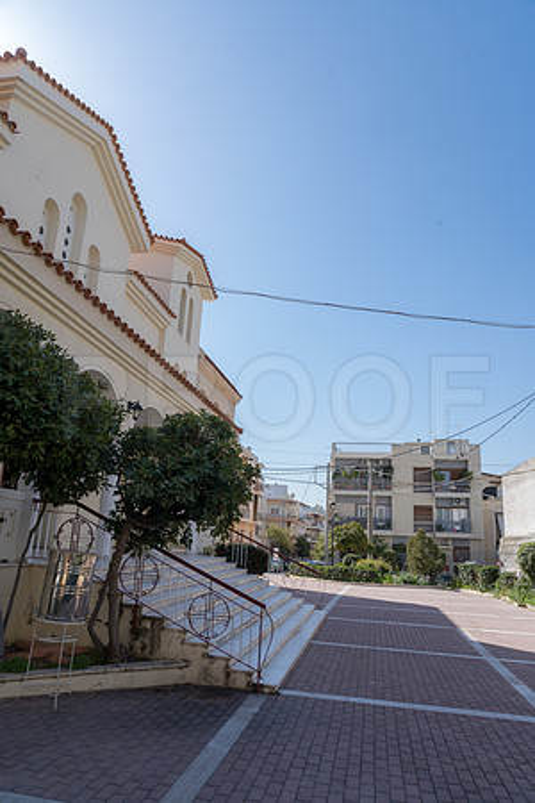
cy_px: 402
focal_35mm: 24
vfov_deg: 73.7
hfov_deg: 53.1
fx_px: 535
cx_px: 268
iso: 250
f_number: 13
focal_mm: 24
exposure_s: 1/160
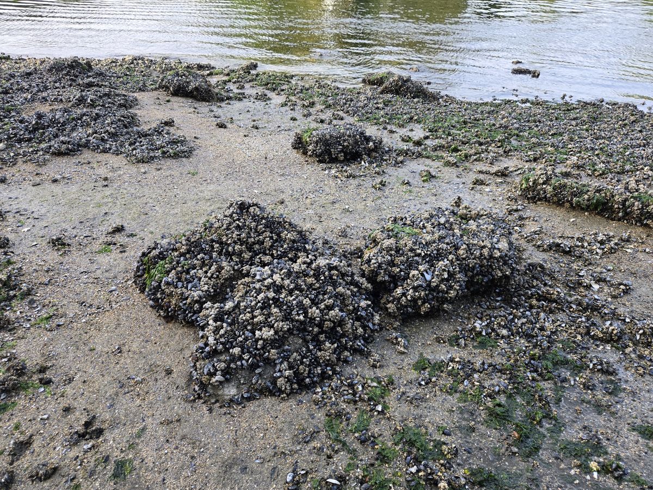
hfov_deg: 73.9
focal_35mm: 23
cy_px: 245
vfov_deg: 58.9
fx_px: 434
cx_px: 326
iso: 100
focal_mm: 5.4
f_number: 1.8
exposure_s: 1/508
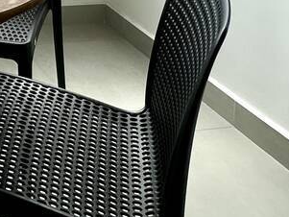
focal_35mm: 67
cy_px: -205
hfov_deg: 23.8
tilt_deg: -2.8
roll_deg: -0.4
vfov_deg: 16.9
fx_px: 560
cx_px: -127
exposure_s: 1/785
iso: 40
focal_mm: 2.22
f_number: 2.2
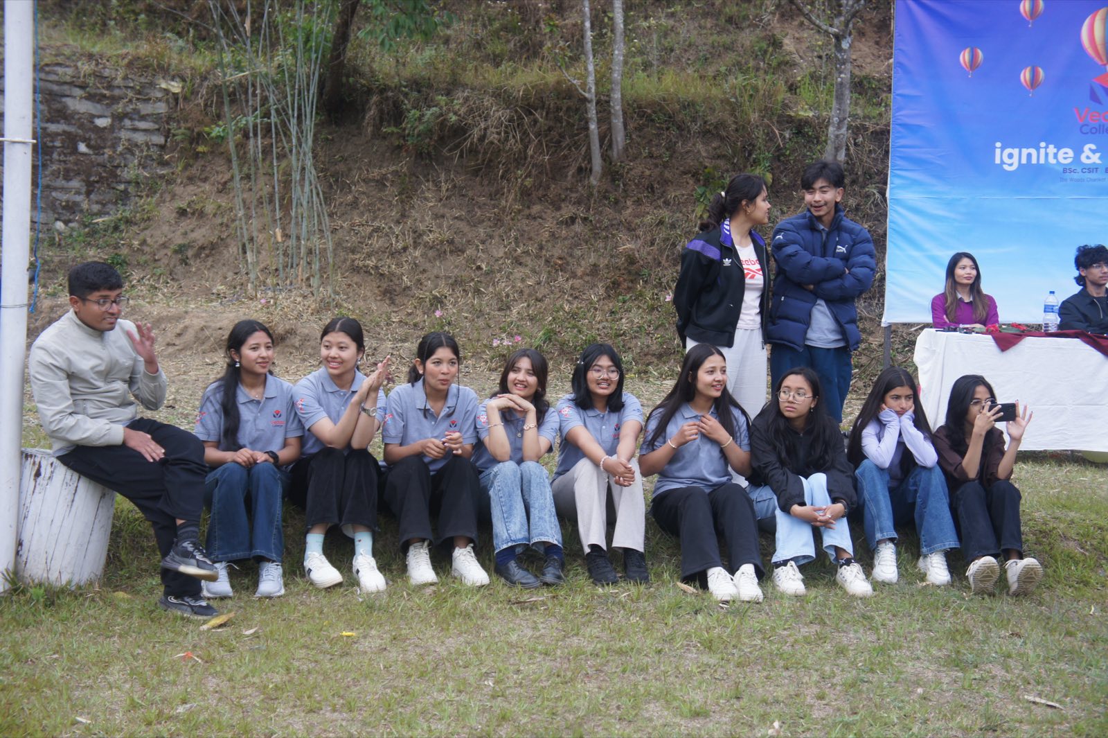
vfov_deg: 25.7
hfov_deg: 37.9
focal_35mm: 52
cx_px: 554
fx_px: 1615
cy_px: 369
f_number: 5.6
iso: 200
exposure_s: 1/80
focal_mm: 35
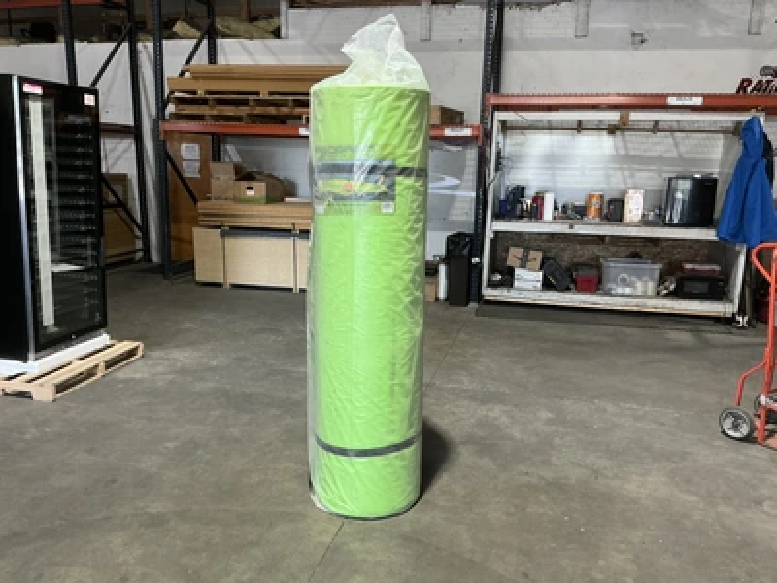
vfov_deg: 49.7
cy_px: 292
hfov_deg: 63.4
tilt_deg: -11.3
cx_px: 388
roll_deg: -1.6
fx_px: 628
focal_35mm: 28
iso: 200
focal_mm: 3
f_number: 1.8
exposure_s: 1/60
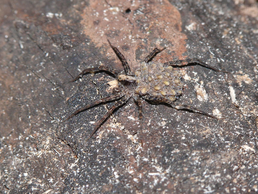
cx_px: 129
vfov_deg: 3.5
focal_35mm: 420
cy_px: 97
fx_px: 3131
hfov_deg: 4.7
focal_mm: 88.8
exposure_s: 1/500
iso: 100
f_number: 11
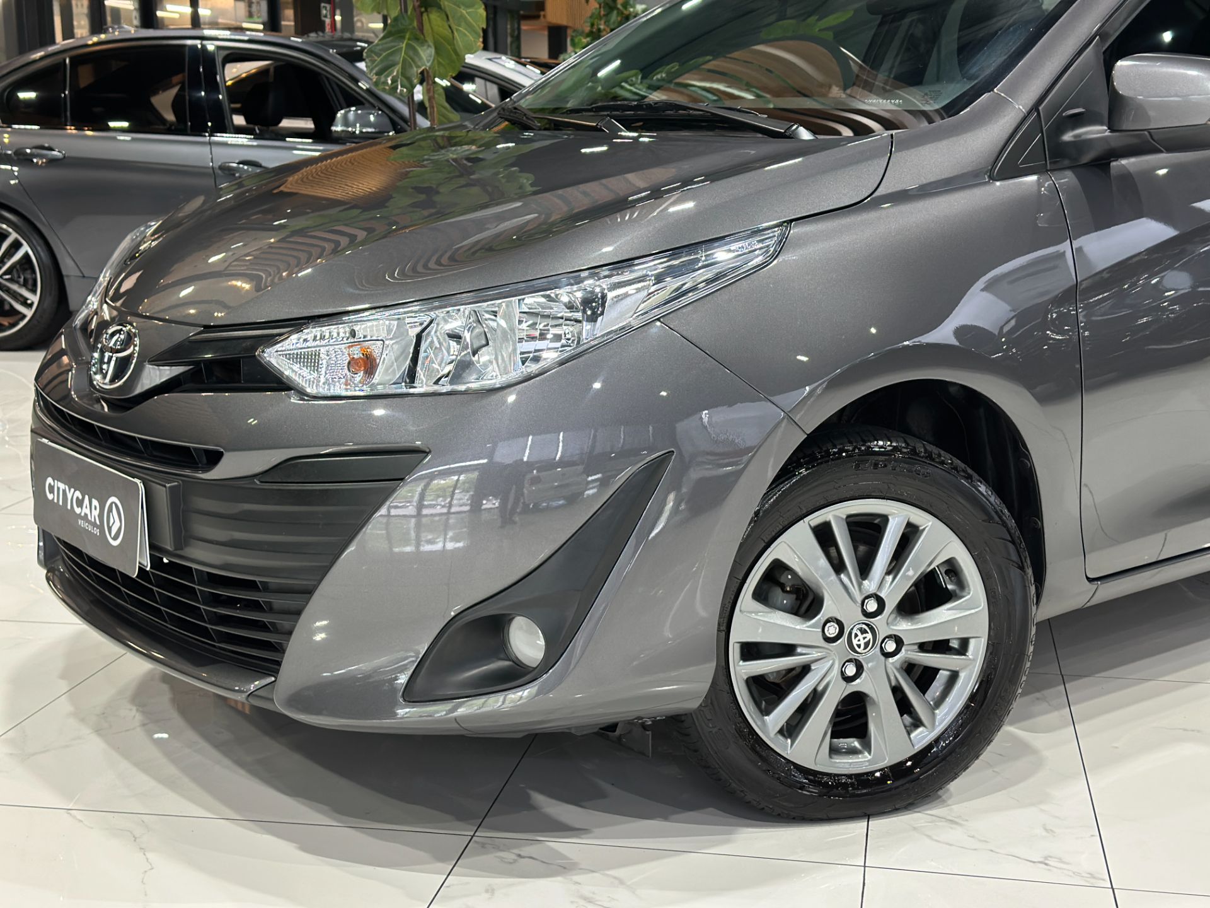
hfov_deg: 39.7
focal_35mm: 48
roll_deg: +1.0
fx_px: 1678
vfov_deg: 30.3
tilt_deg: -11.3
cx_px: 605
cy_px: 454
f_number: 1.78
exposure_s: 1/60
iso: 160
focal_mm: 6.86
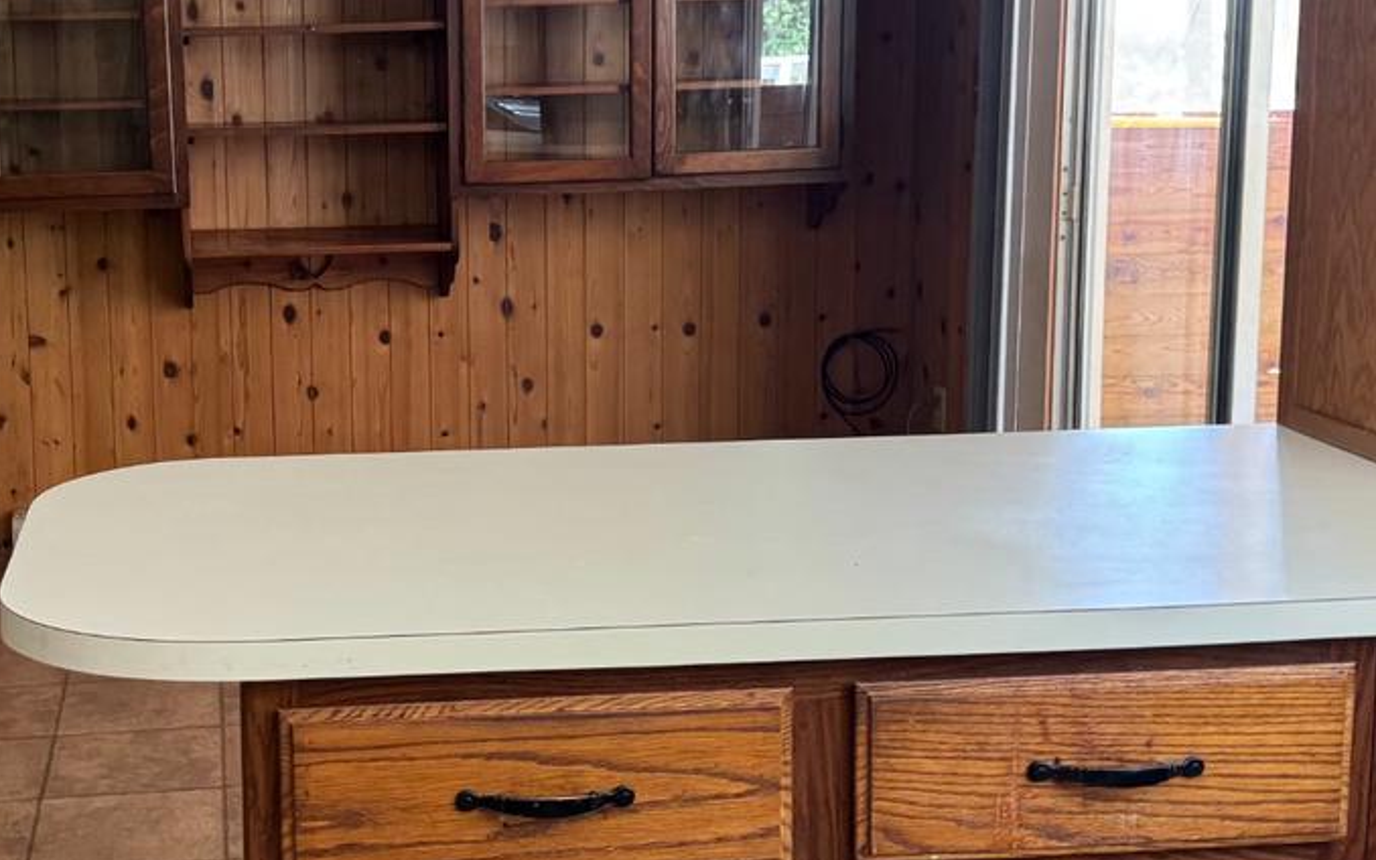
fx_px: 2025
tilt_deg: -10.3
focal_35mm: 54
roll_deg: +0.0
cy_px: 347
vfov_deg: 23.9
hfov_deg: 36.9
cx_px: 390
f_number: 1.78
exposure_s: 1/60
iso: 500
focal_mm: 6.76
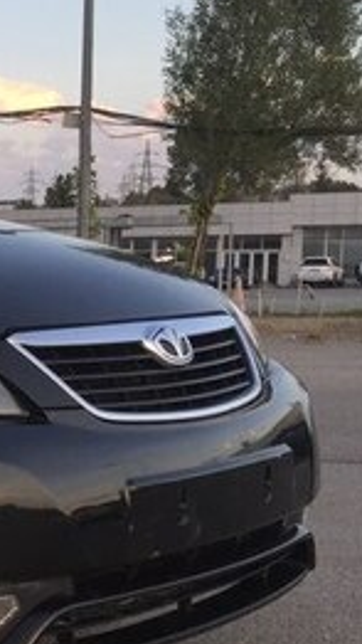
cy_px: 426
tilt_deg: -6.5
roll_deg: -0.4
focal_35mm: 80
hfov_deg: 12.7
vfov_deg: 26.4
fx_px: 1364
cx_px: -428
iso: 32
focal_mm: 4.15
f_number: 2.2
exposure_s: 1/156
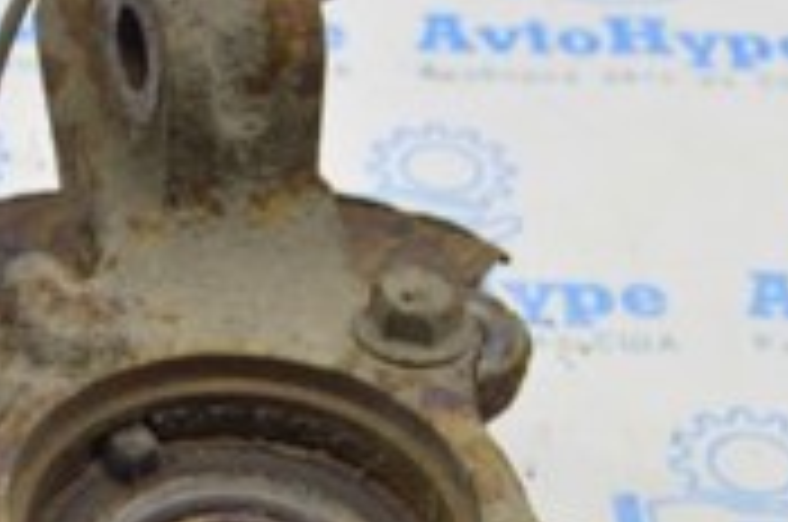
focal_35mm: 121
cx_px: 54
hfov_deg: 16.7
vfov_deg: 11.2
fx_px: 2644
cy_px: 412
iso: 400
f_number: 5.6
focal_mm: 22
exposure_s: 1/20
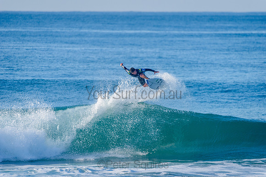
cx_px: 133
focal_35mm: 500
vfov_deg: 2.8
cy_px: 88
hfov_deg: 4.1
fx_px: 3695
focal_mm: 500
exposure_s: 1/2000
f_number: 5.6
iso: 360
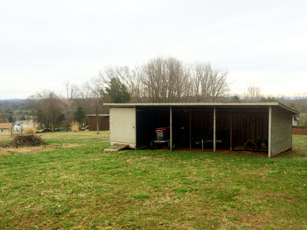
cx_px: 154
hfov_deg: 61.7
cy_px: 115
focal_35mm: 29
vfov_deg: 48.2
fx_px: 257
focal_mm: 4.15
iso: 32
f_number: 2.2
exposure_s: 1/370
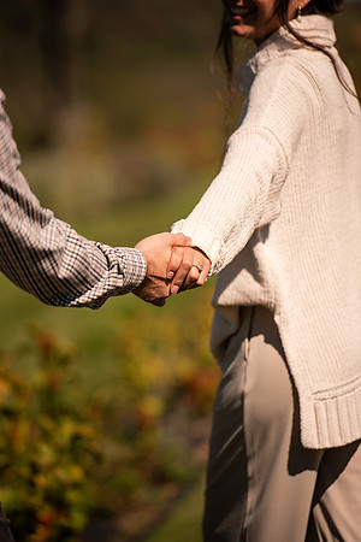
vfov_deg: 10.3
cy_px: 271
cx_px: 180
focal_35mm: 200
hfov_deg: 6.9
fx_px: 3008
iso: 100
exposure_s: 1/4000
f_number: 3.2
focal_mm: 200
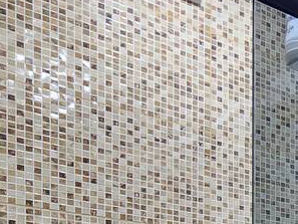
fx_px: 543
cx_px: 525
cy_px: 355
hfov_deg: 21.4
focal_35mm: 63
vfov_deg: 19.6
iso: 400
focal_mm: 2.2
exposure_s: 1/60
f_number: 2.2
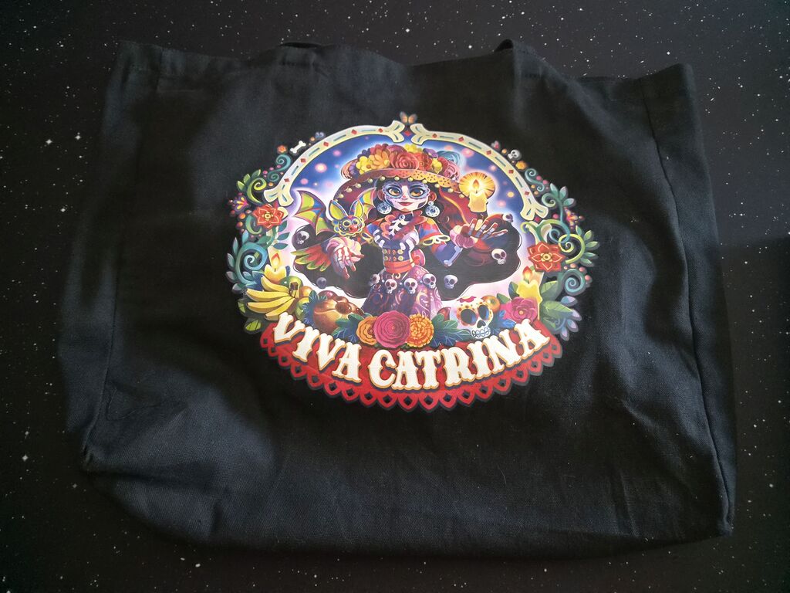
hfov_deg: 73.9
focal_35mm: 23
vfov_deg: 58.9
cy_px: 296
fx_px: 525
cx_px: 395
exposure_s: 1/100
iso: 2000
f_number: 1.8
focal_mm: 5.4
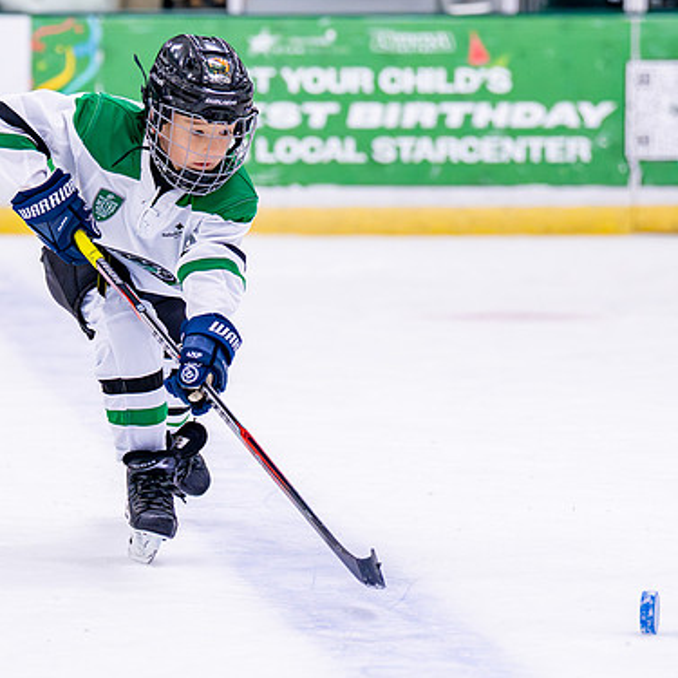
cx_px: 162
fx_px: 5673
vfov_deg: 6.8
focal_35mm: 256
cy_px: 383
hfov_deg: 6.8
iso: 2500
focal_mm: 108
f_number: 2.8
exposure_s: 1/1250
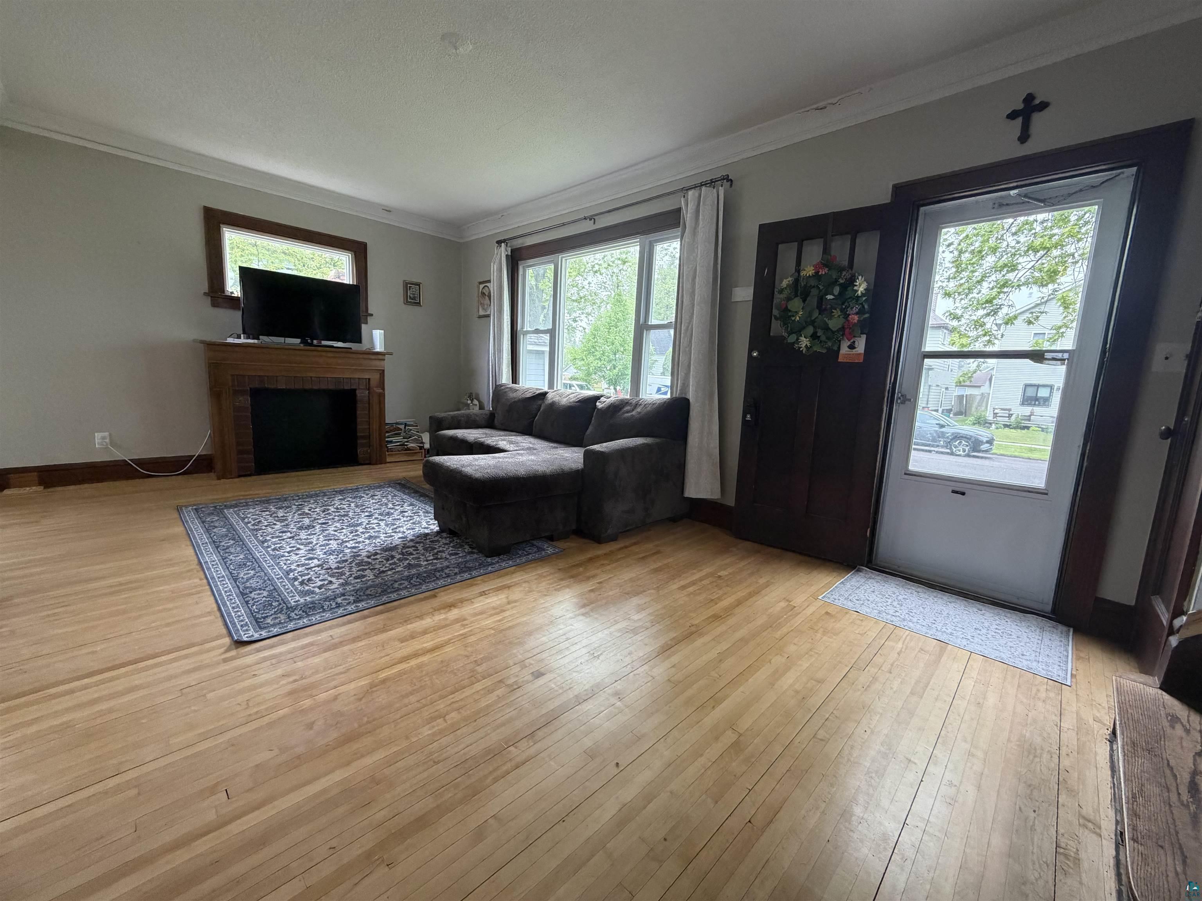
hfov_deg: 102.1
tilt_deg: -9.0
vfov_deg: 85.7
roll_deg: -2.6
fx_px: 486
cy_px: 450
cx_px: 601
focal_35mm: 14
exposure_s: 1/110
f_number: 2.2
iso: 320
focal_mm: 2.22
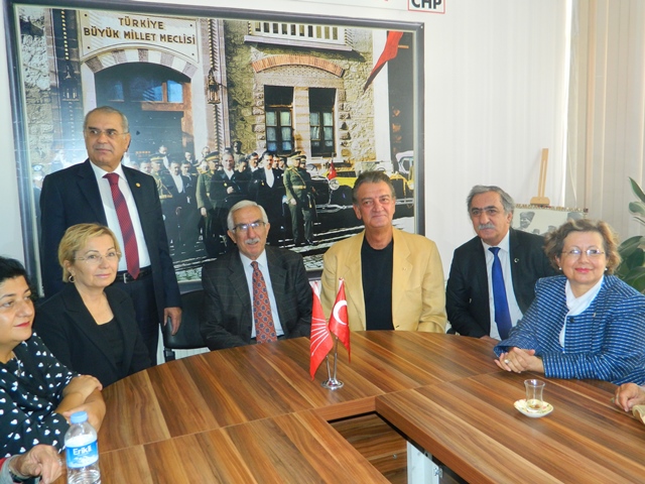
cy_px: 242
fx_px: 578
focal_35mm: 31
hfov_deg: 58.4
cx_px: 322
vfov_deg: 45.4
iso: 200
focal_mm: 5.6
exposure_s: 1/30
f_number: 3.2
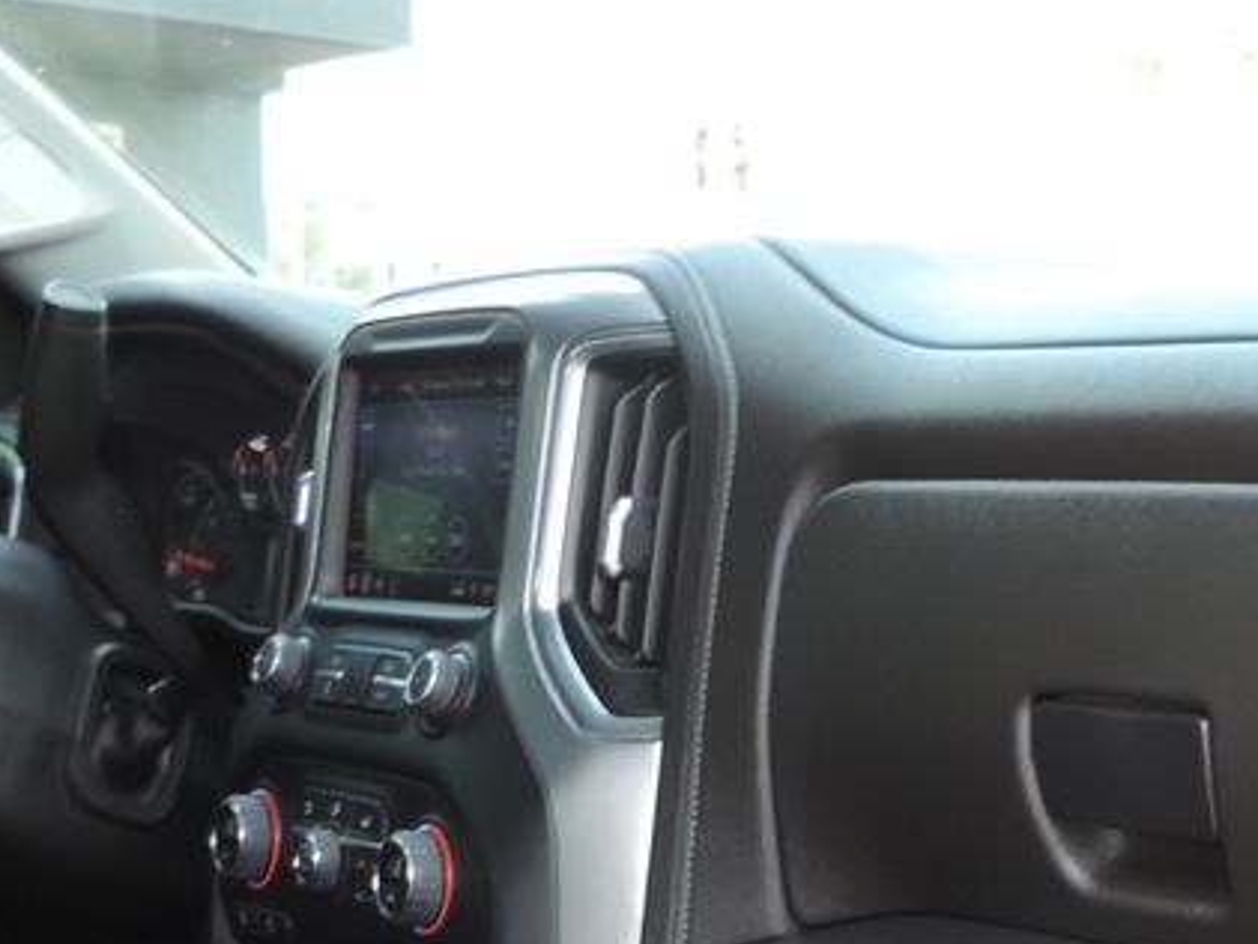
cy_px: 1243
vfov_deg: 18.7
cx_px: 1094
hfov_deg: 25.9
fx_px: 2654
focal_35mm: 73
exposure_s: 1/50
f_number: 3
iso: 80
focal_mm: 4.3
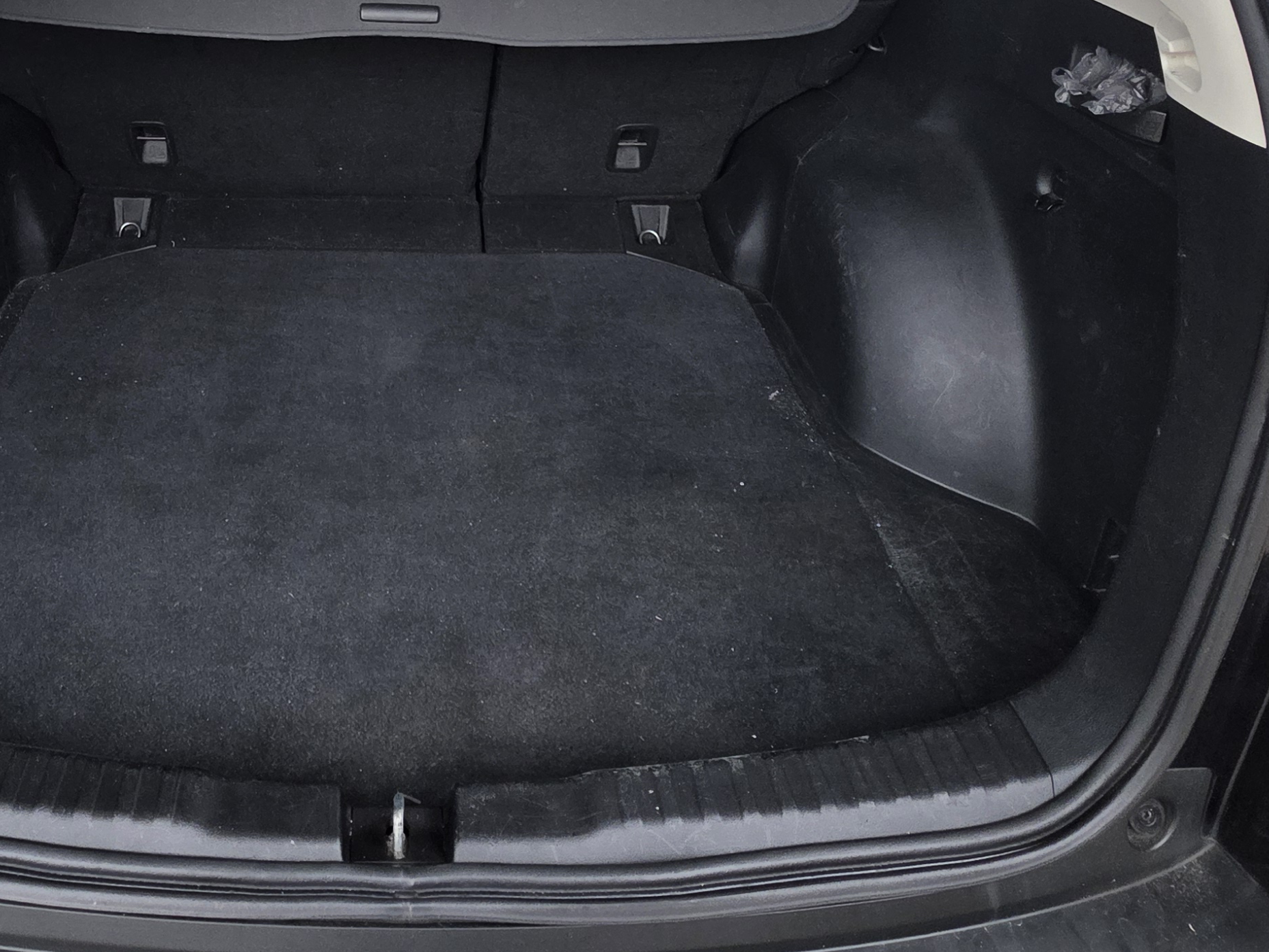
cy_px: 105
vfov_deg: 45.4
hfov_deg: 61.4
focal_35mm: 28
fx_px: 1027
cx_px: 391
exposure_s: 1/359
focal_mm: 2.2
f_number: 1.9
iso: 100
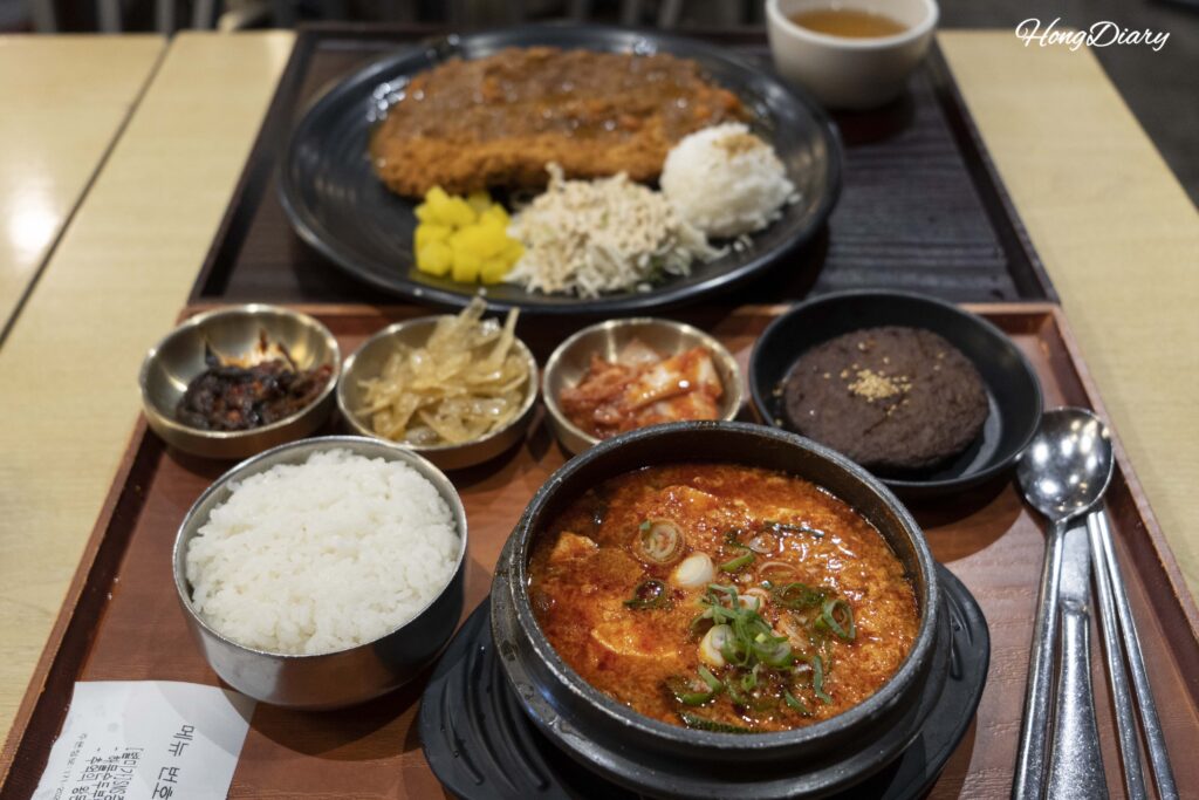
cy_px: 400
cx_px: 600
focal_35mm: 36
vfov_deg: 36.9
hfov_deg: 53.1
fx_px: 1199
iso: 3200
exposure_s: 1/160
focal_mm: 36
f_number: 5
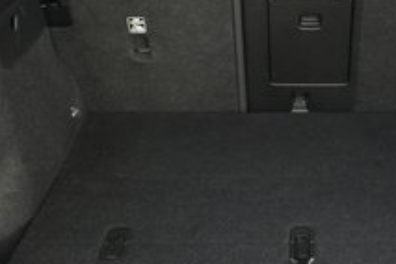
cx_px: 305
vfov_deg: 18.2
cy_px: 167
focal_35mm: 75
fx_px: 825
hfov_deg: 26.6
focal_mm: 25
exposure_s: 1/160
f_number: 2.8
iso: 5000
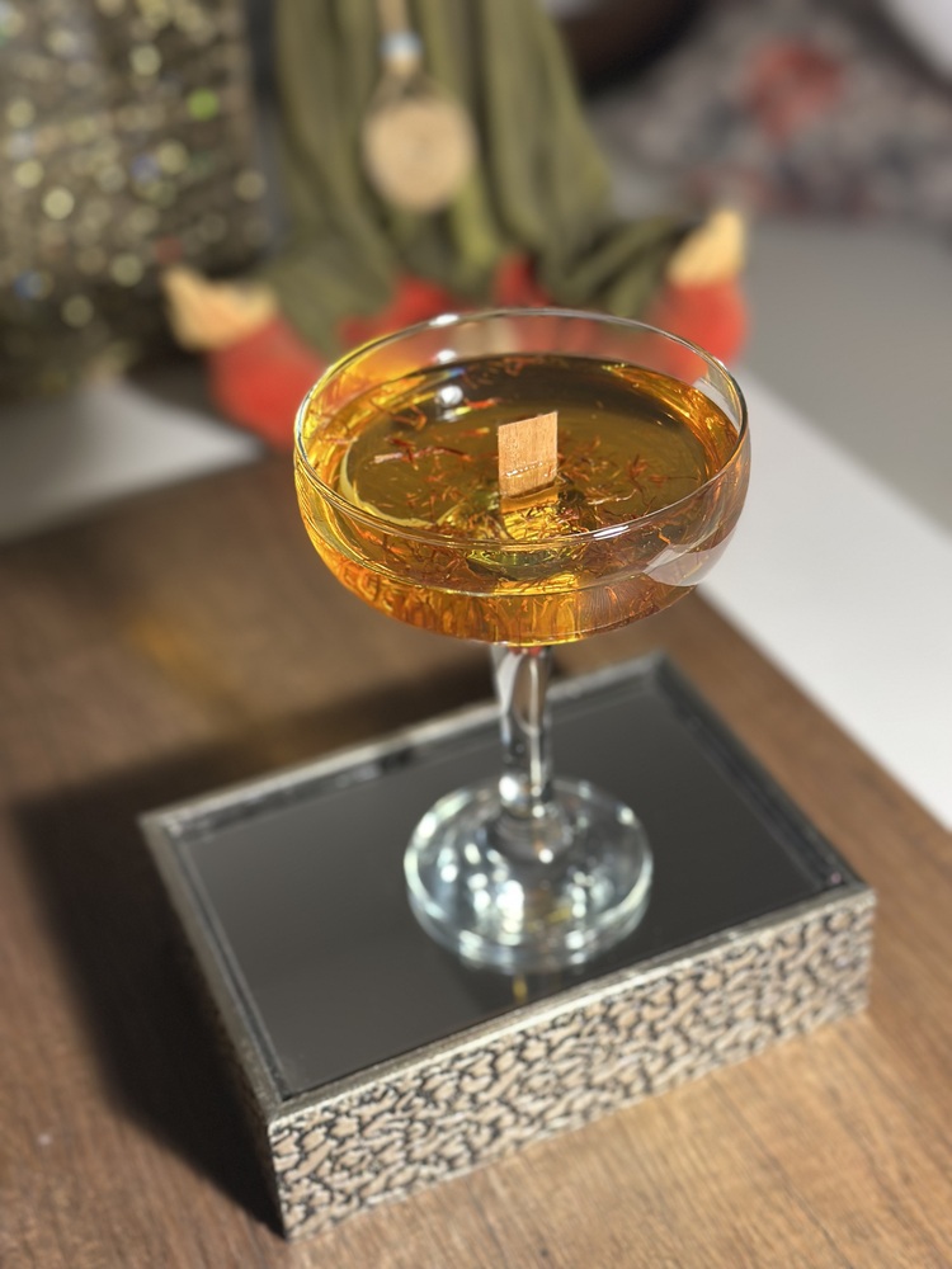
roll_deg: +3.3
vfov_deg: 39.7
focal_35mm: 48
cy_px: 634
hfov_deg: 30.3
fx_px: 1760
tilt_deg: -38.3
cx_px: 476
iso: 250
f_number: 1.78
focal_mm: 6.86
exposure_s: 1/50
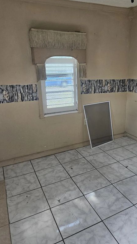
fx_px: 175
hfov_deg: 42.6
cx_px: 85
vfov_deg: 69.9
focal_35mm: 27
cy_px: 118
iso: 320
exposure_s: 1/120
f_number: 1.8
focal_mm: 5.4
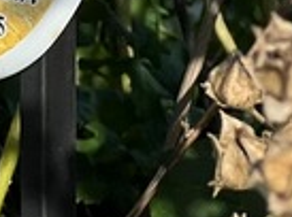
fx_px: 3794
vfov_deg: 3.3
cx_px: -141
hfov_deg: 4.4
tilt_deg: -15.7
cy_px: -208
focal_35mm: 451
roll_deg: -0.7
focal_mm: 9
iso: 32
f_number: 2.8
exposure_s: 1/727
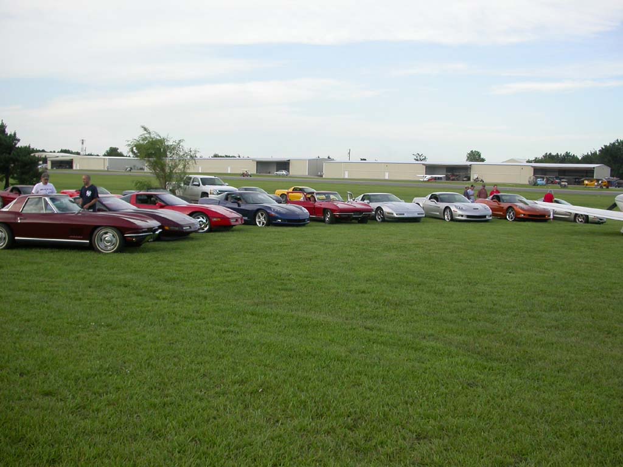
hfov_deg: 49.0
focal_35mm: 38
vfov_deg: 37.7
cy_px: 234
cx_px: 312
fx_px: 684
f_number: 2.6
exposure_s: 1/496
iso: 100
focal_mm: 7.85
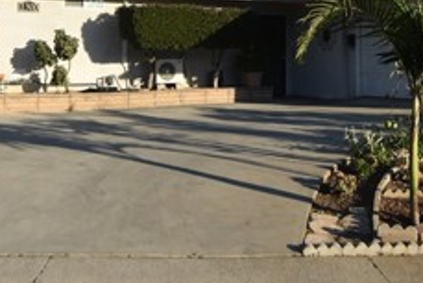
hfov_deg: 36.6
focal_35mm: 54
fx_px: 640
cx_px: 227
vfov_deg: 24.2
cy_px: 25
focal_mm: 13
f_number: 9
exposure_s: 1/320
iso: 200
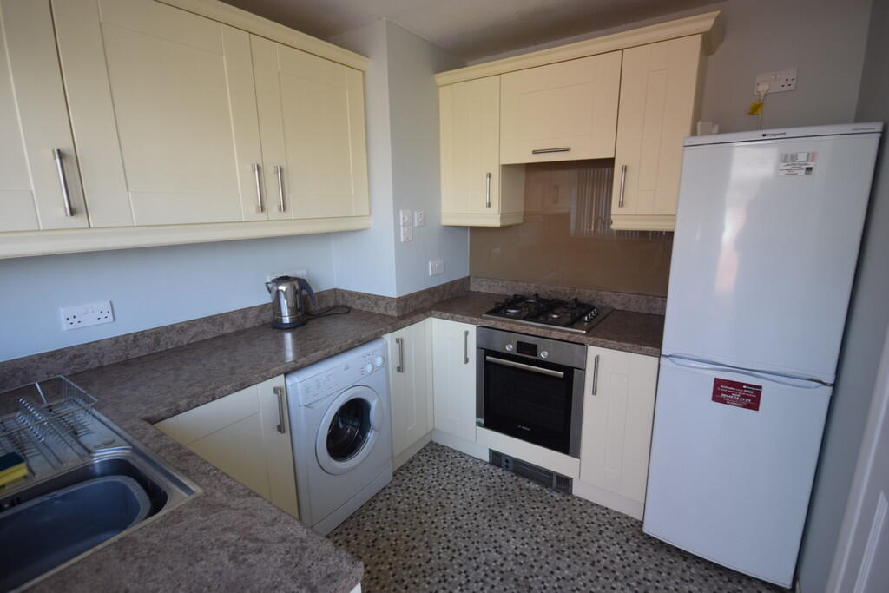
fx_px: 407
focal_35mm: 16
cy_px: 296
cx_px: 444
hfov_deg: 95.0
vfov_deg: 72.1
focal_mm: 11
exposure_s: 1/60
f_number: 4.2
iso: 400
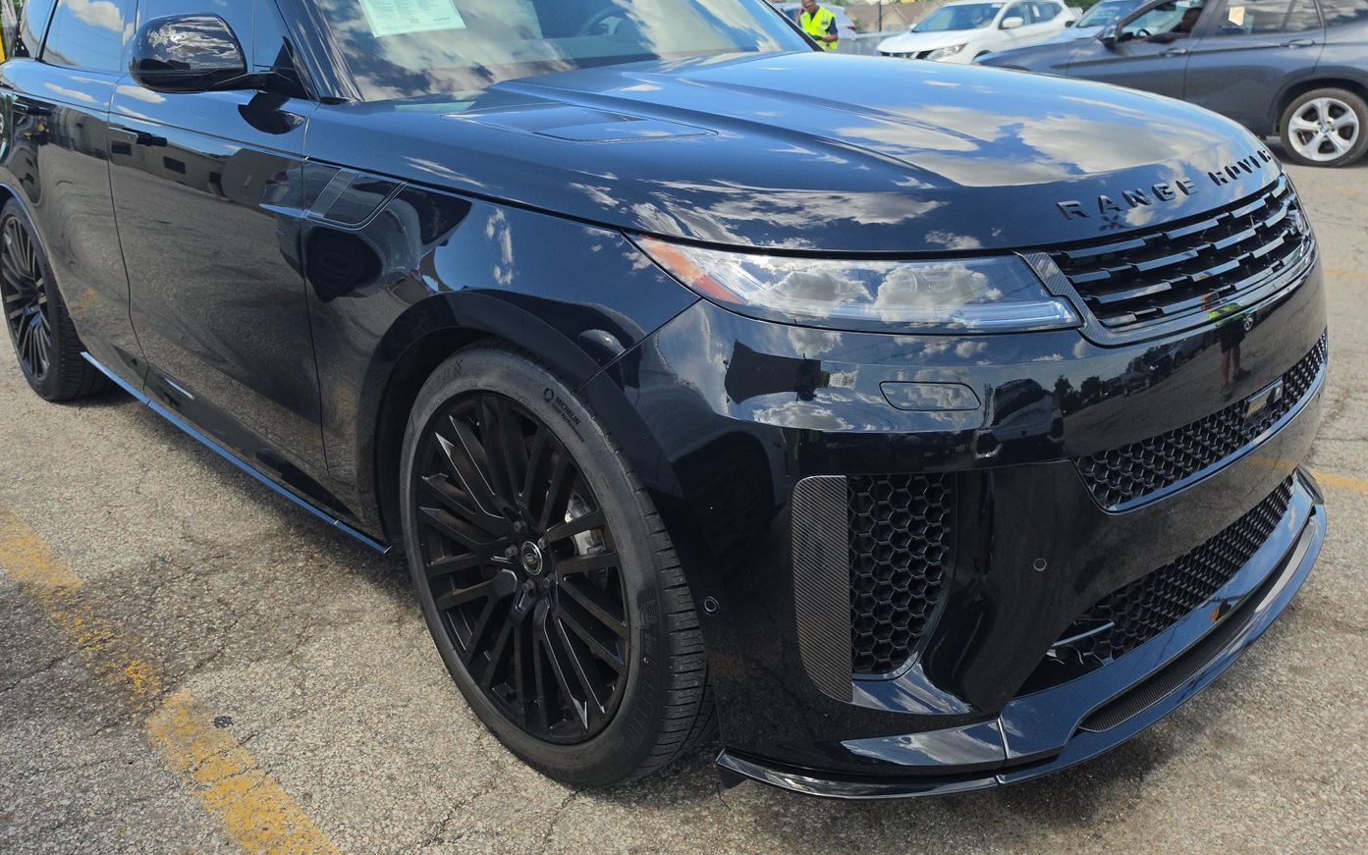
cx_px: 643
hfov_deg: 66.4
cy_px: 291
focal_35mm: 28
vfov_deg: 44.0
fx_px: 1044
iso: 63
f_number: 1.4
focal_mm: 6.5
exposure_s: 1/4235
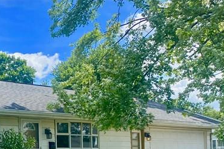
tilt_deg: +0.2
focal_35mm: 74
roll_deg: +0.8
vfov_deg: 18.0
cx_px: 5
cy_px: 142
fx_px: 460
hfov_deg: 26.1
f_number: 1.8
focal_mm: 4.25
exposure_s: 1/1808
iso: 32
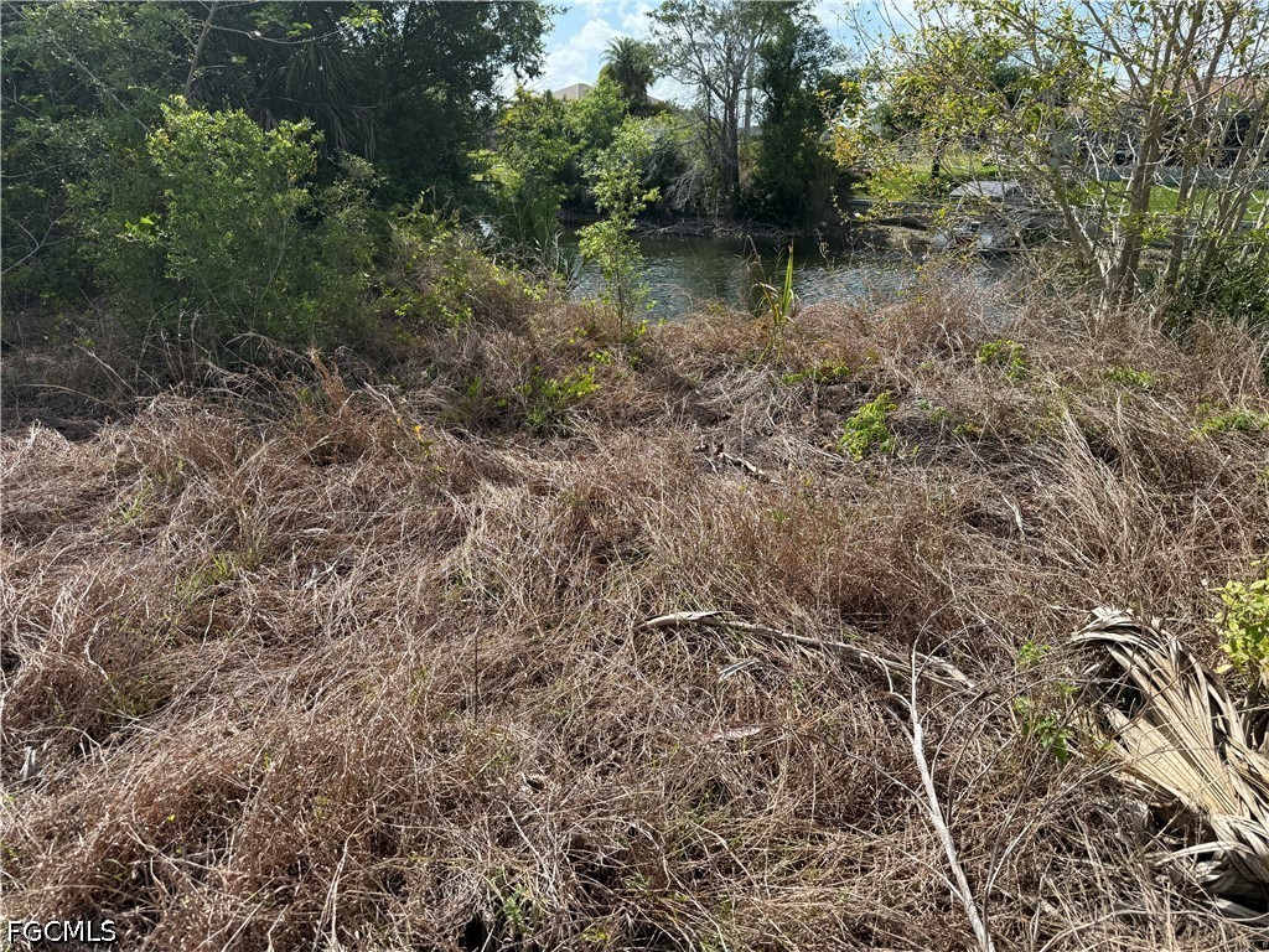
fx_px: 880
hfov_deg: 71.6
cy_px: 476
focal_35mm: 24
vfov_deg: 56.8
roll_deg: -0.8
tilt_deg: -20.5
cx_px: 634
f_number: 1.78
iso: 80
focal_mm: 6.76
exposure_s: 1/2907
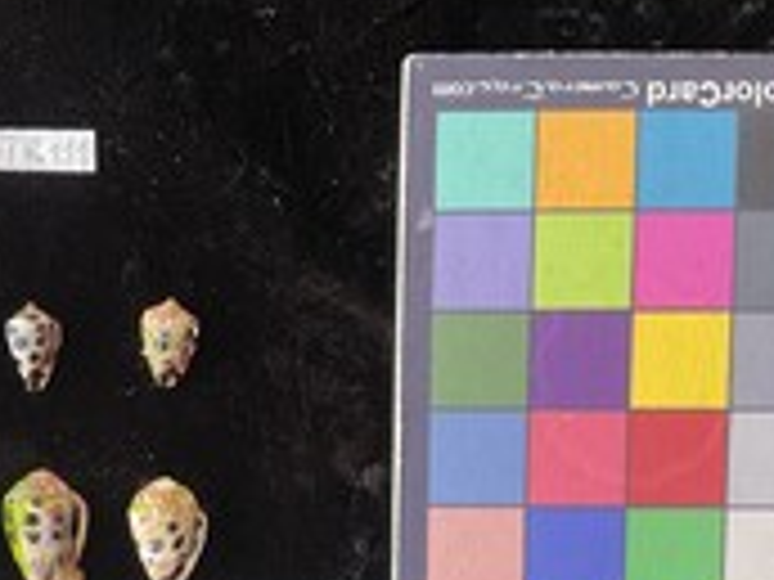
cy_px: 447
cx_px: 153
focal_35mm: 59
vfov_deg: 24.5
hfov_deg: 31.8
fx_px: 1319
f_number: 1.8
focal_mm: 3
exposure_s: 1/60
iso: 50
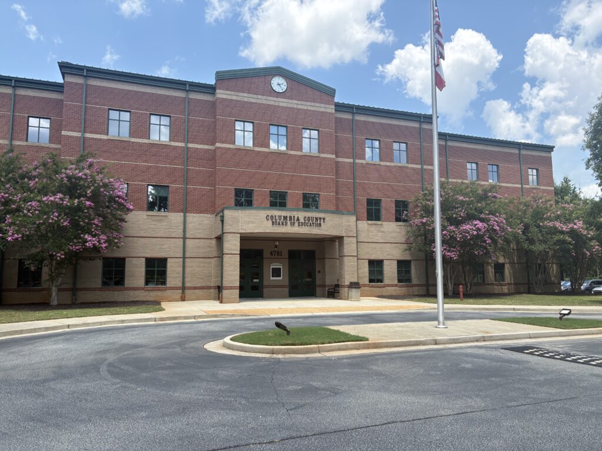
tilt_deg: +7.1
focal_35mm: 26
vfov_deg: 53.1
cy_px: 226
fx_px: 452
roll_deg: +0.8
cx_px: 301
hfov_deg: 67.3
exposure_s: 1/1953
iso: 50
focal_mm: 5.96
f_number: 1.6
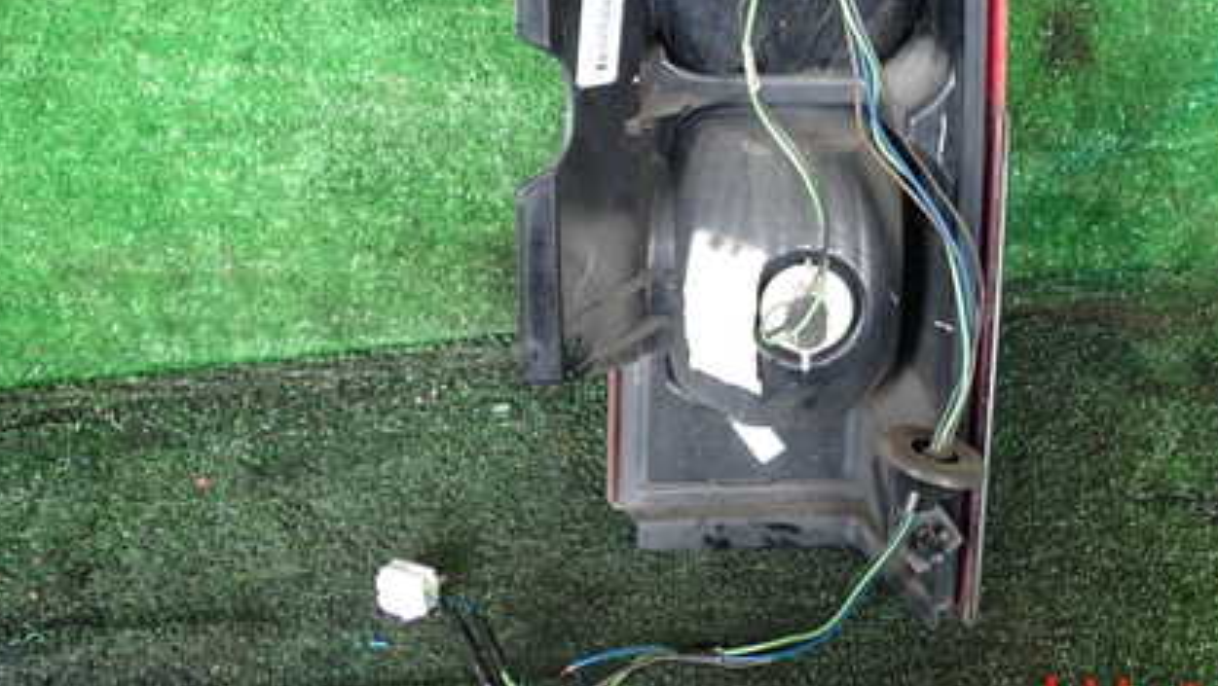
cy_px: 85
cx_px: 830
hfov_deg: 43.0
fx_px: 1519
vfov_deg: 24.8
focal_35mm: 47
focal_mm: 5.4
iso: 200
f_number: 2.3
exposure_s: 1/50
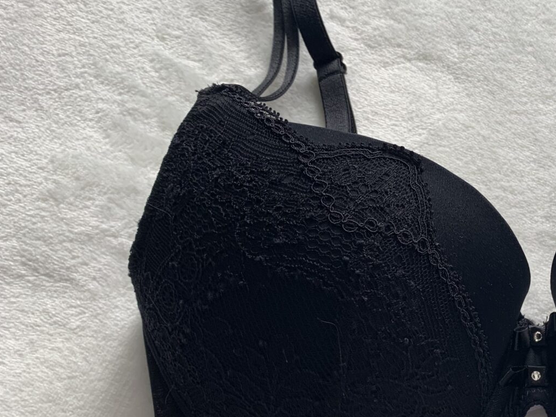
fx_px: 835
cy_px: 258
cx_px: 545
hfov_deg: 33.9
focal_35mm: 52
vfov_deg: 27.9
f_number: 1.8
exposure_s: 1/122
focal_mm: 4.25
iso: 25
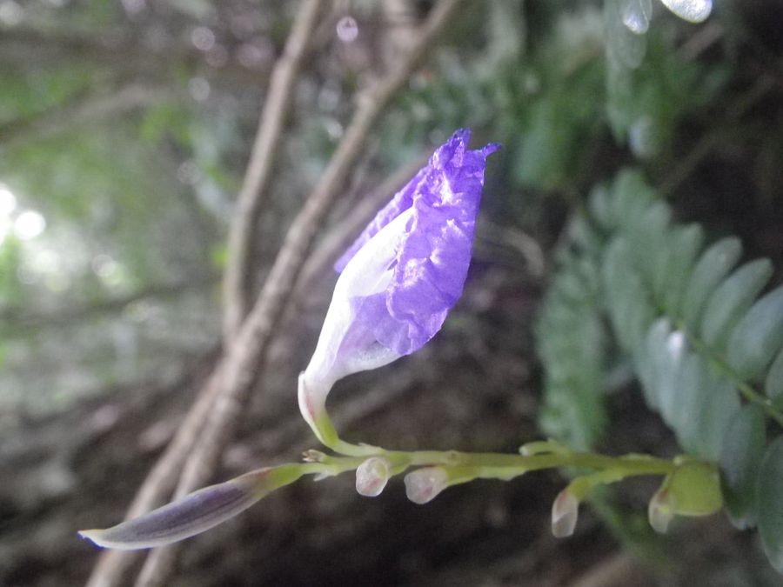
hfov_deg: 54.0
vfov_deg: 41.8
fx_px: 769
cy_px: 294
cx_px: 392
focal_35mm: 34
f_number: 3.8
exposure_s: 1/20
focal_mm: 6.1
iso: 800
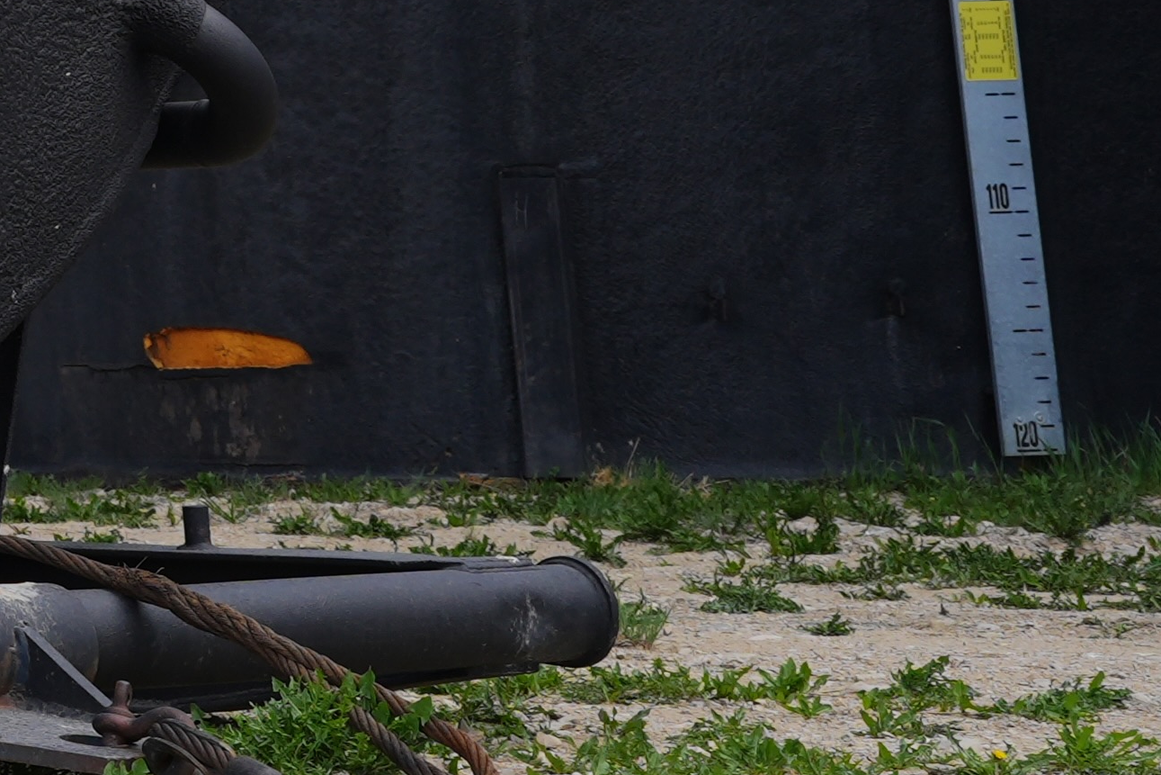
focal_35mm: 190
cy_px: -903
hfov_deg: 9.5
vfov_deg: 6.9
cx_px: -1684
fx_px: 6128
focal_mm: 35
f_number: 8
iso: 100
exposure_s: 1/200
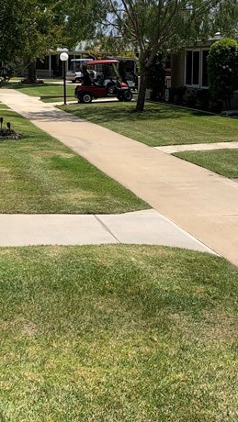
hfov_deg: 19.1
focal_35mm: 63
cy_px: 115
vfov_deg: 32.8
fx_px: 706
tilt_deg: -8.0
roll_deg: +0.4
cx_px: 130
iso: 25
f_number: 1.8
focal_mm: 4.25
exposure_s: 1/2755
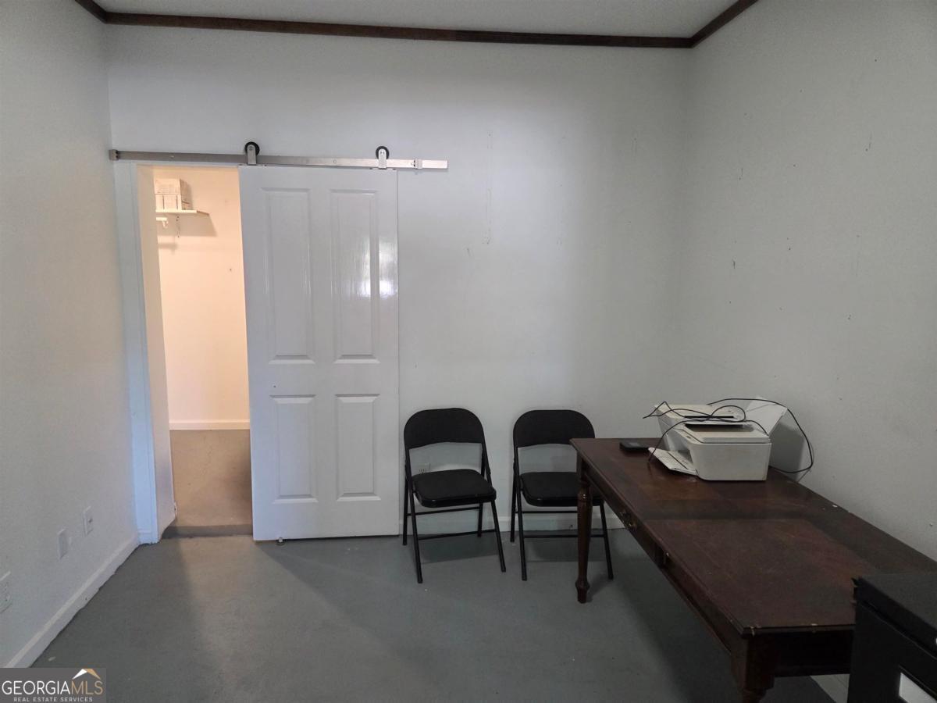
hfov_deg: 73.9
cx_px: 468
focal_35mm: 23
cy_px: 352
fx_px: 623
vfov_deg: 58.9
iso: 400
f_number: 1.8
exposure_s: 1/120
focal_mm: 5.4
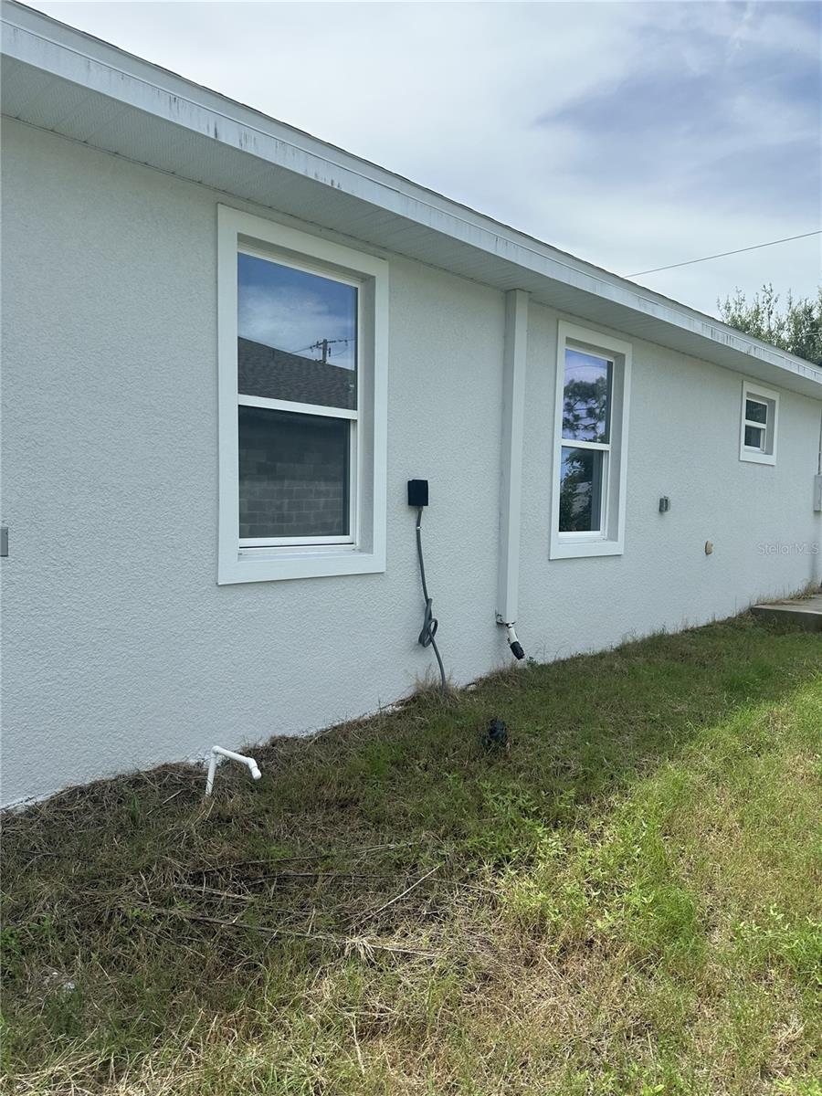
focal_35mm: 24
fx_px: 760
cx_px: 411
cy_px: 548
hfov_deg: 56.8
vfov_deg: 71.6
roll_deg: -2.7
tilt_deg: +1.3
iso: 80
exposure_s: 1/3861
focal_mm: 6.86
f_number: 1.78
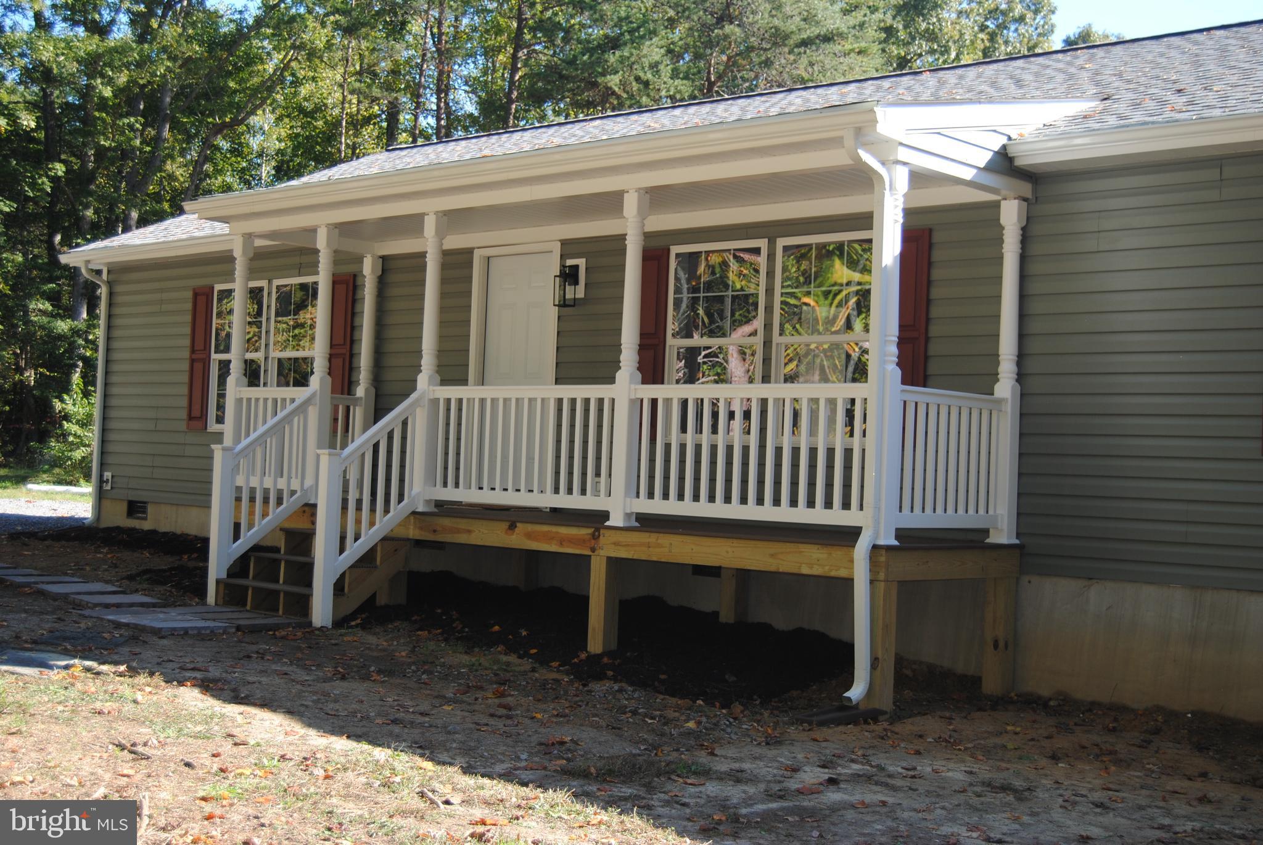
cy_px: 422
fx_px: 1633
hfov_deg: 42.3
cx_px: 632
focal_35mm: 46
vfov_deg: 29.0
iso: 100
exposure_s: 1/160
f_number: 4.2
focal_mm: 31
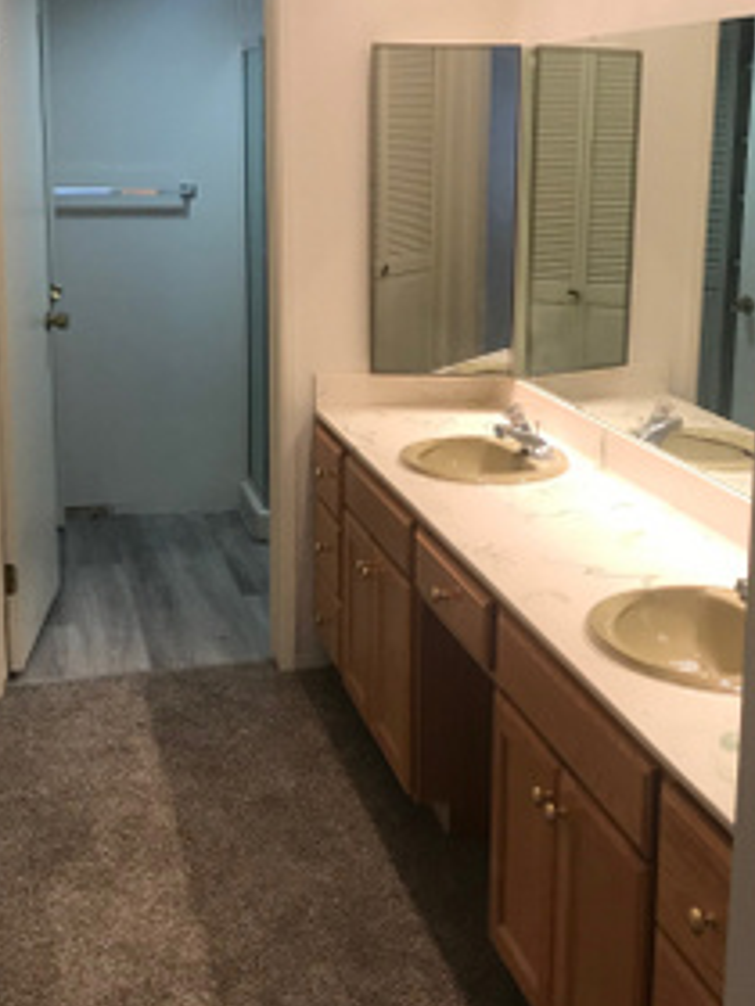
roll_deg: -0.5
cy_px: 392
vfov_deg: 39.5
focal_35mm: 48
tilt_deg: -9.6
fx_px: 1396
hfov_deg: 30.2
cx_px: 424
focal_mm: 3.99
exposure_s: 1/40
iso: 25
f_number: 1.8
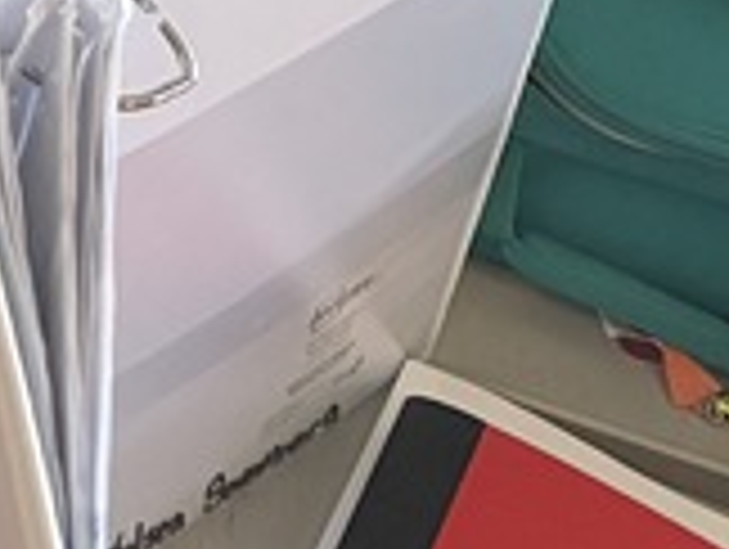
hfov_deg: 10.4
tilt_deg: -28.6
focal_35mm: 164
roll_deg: -3.3
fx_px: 3459
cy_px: -922
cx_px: -1026
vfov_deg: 8.1
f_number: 1.6
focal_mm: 5.96
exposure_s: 1/59
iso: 500
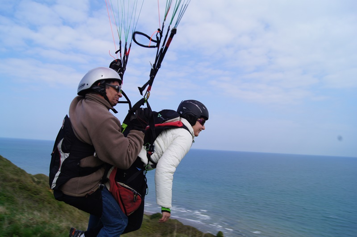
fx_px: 268
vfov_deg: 47.9
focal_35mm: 27
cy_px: 118
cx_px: 178
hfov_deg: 67.4
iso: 100
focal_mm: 18
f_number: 13
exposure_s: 1/160
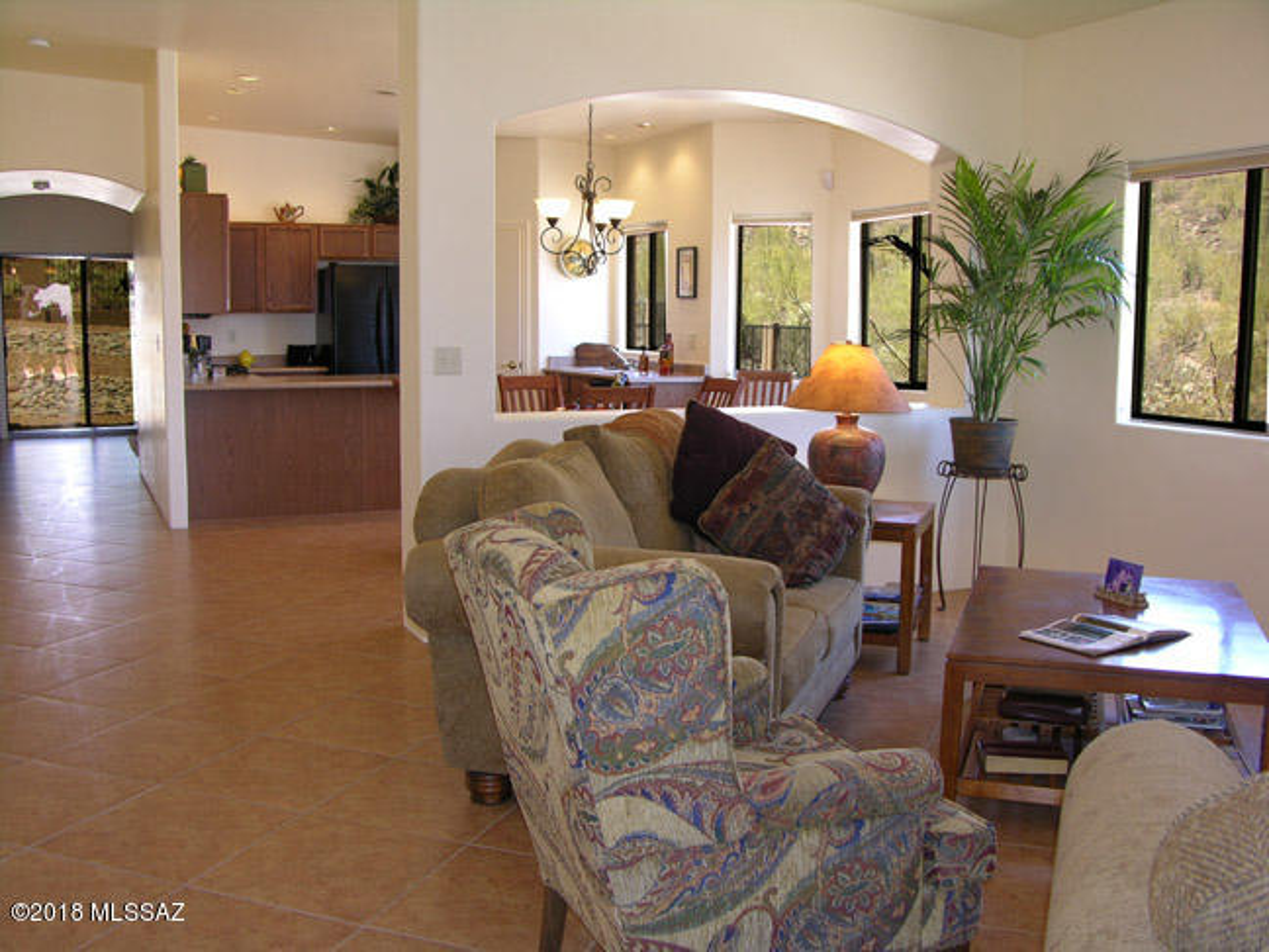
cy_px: 476
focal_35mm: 35
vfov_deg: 40.7
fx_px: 1283
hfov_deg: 52.6
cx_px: 634
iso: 50
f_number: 3.5
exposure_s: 1/15
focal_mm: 8.9
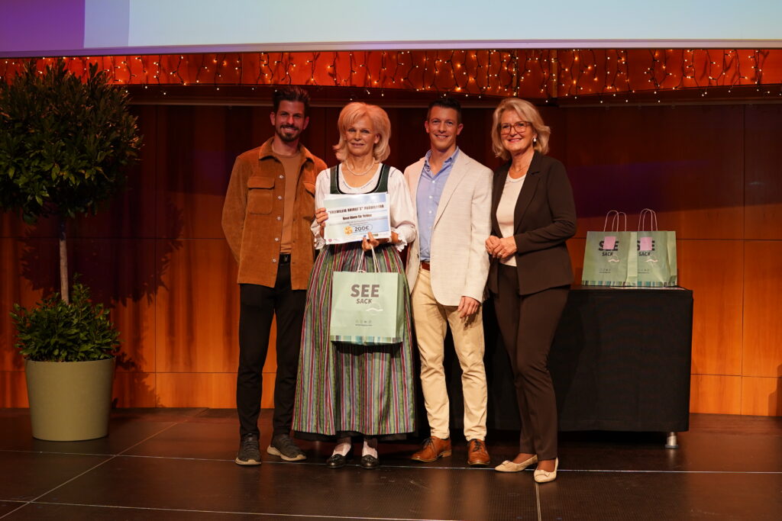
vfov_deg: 26.0
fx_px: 1130
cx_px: 391
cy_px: 260
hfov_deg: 38.2
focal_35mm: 52
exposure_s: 1/125
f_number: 3.2
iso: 800
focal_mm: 35
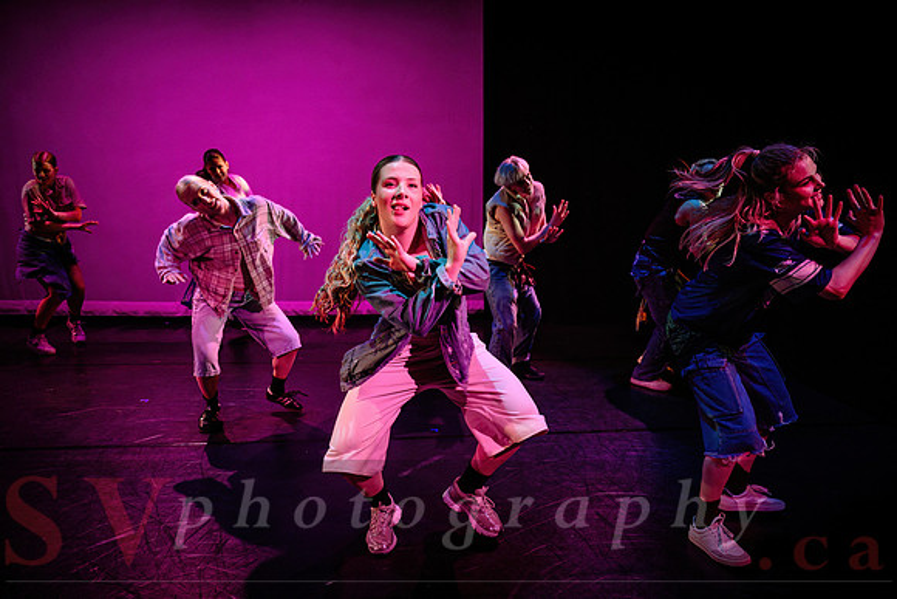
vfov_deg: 50.4
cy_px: 315
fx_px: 635
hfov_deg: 70.4
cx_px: 474
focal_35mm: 25
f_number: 2.8
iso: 2000
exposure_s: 1/300
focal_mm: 24
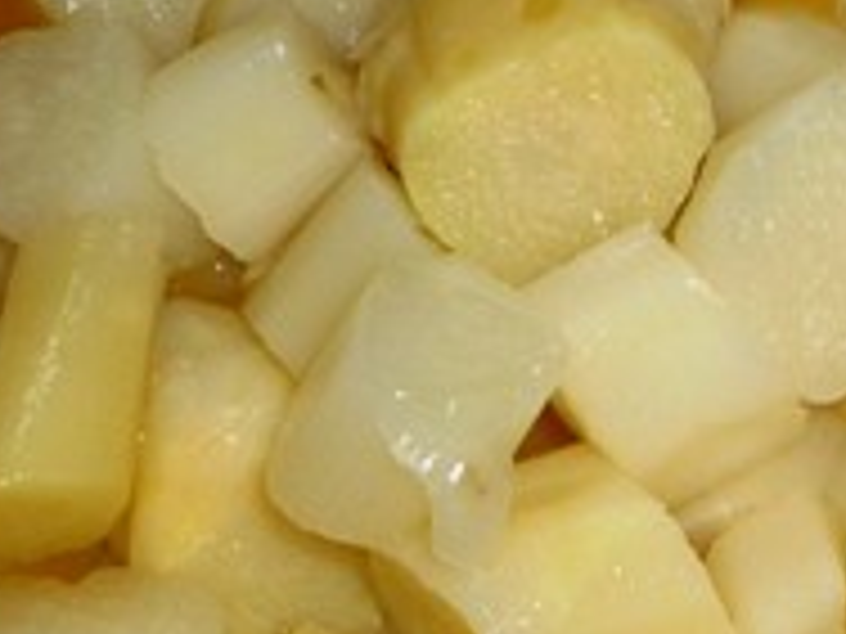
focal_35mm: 163
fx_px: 3984
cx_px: 936
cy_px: 171
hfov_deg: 11.9
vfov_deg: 9.1
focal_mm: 8
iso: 100
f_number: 4.2
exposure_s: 1/30
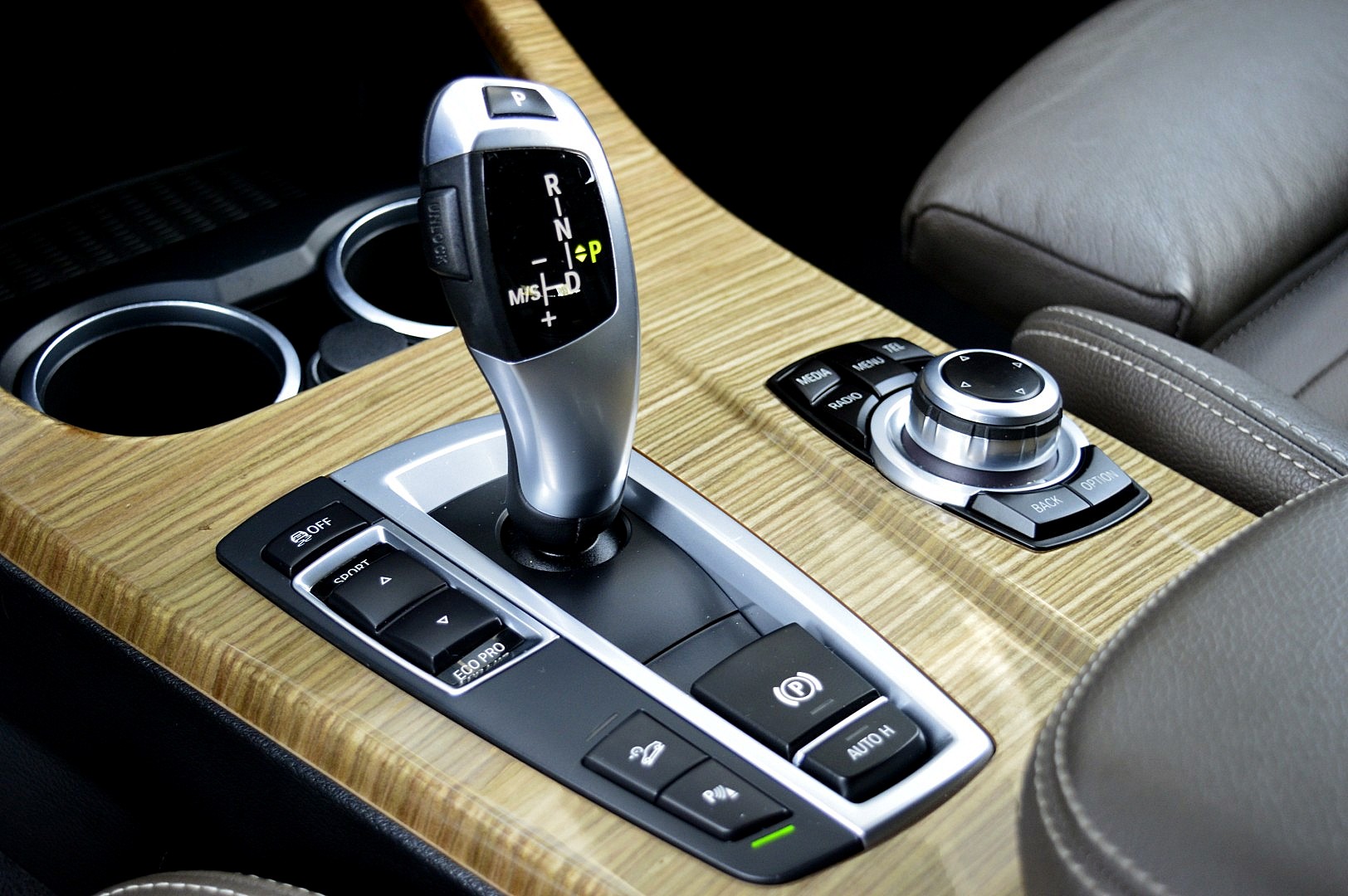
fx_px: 2133
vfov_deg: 23.7
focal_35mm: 57
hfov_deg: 35.1
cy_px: 448
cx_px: 674
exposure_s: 1/60
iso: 800
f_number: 4.8
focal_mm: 38
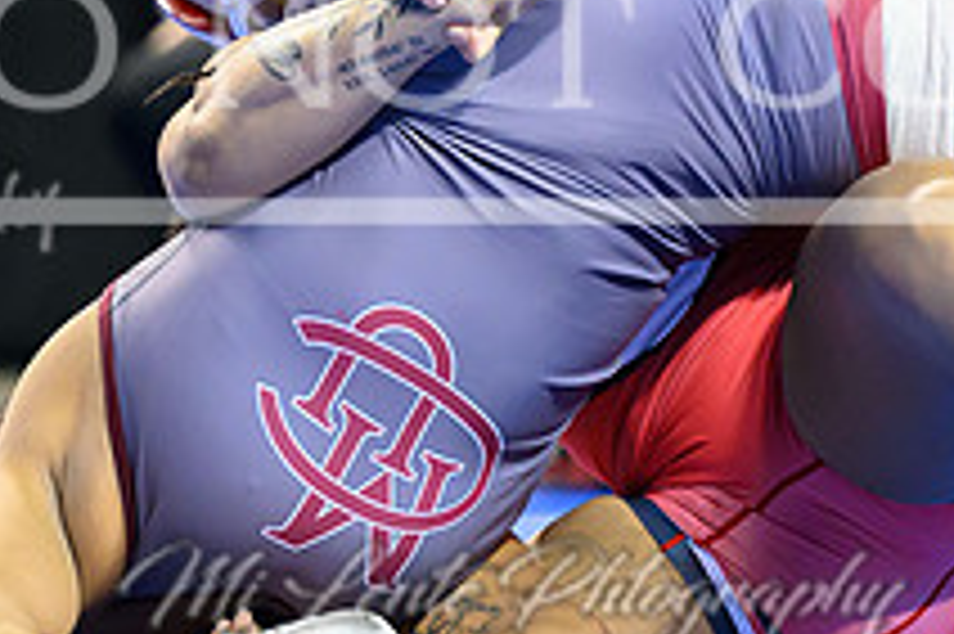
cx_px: 443
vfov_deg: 2.8
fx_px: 12816
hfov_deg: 4.3
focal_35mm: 484
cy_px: 371
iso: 2500
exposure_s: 1/800
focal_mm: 135
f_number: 2.8
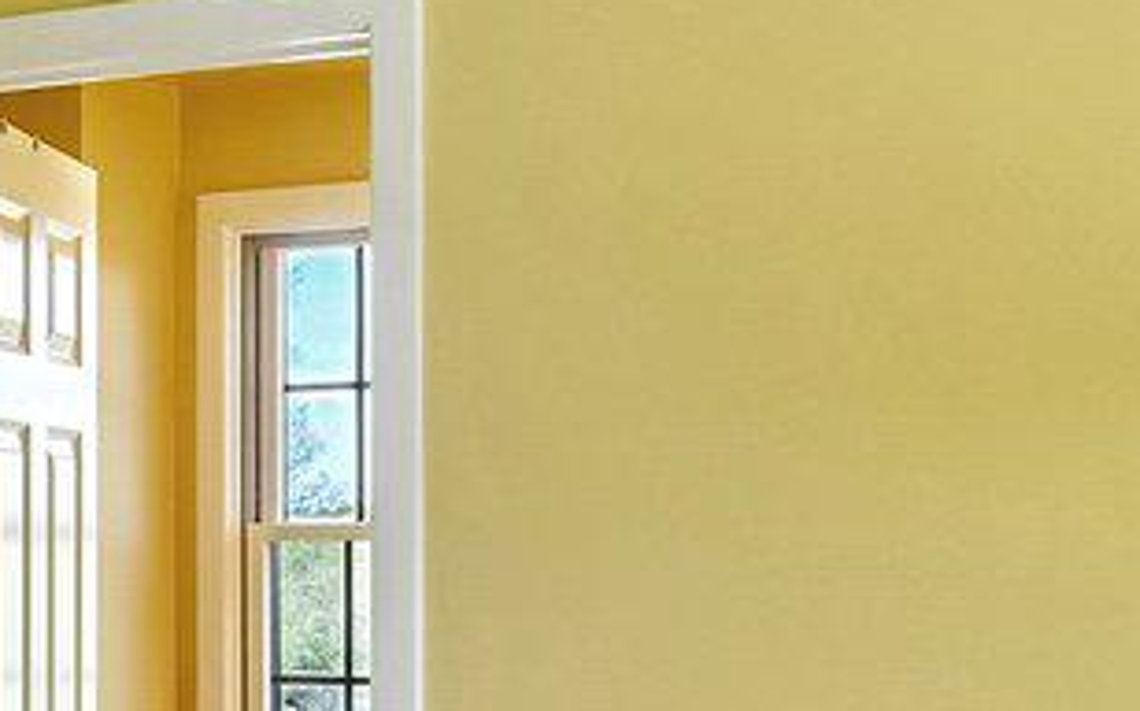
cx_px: 137
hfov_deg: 21.4
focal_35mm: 95
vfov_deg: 13.6
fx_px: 2949
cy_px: 609
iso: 400
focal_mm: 14
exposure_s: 1/8
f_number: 8
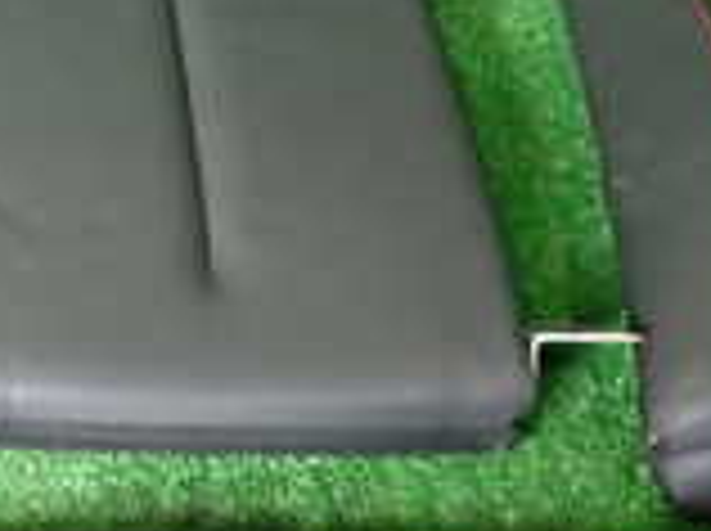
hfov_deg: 16.0
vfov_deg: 12.9
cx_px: -333
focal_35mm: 114
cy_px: 454
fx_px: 2338
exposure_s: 1/40
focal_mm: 5.4
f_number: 2.3
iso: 500
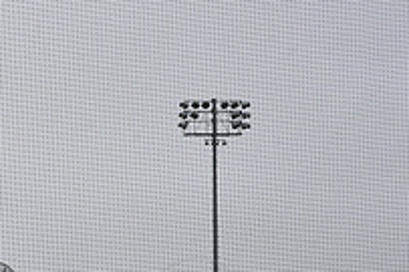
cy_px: 388
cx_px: -101
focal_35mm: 200
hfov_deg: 10.1
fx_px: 2270
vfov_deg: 6.8
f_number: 10
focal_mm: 70
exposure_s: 1/400
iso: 400
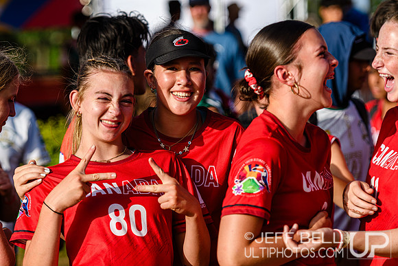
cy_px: 133
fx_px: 2024
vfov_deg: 7.5
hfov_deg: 11.2
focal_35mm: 183
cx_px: 199
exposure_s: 1/1250
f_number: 3.2
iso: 100
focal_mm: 122
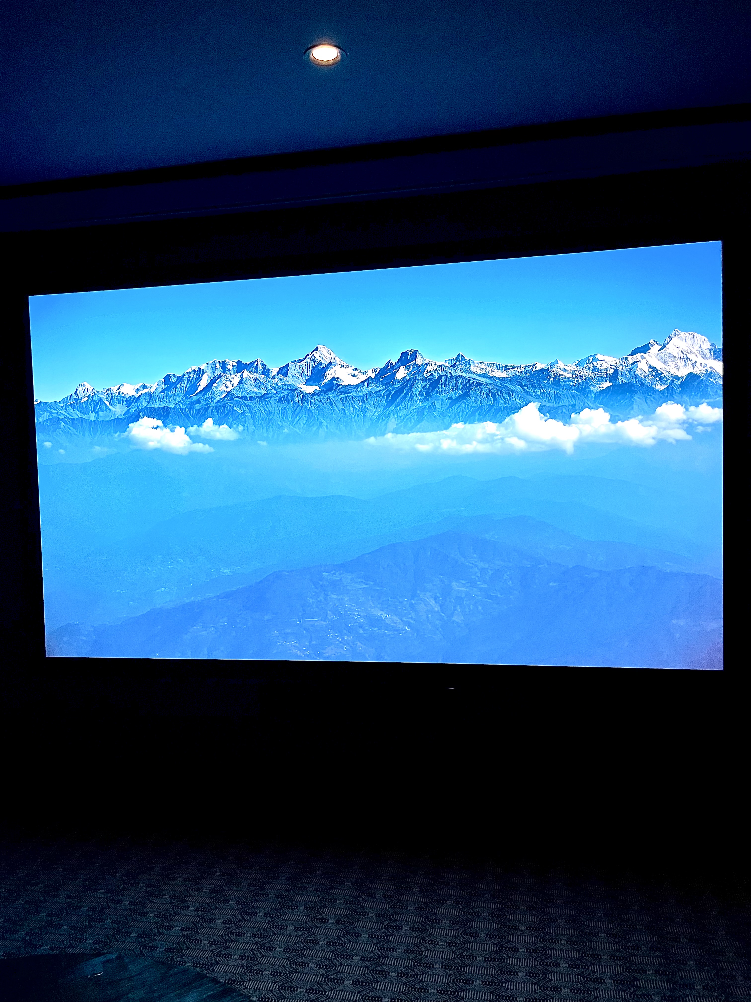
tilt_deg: -2.5
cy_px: 501
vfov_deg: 67.3
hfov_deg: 53.1
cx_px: 376
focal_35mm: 26
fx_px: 752
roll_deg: +1.8
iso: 320
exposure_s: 1/60
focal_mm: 5.1
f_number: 1.6
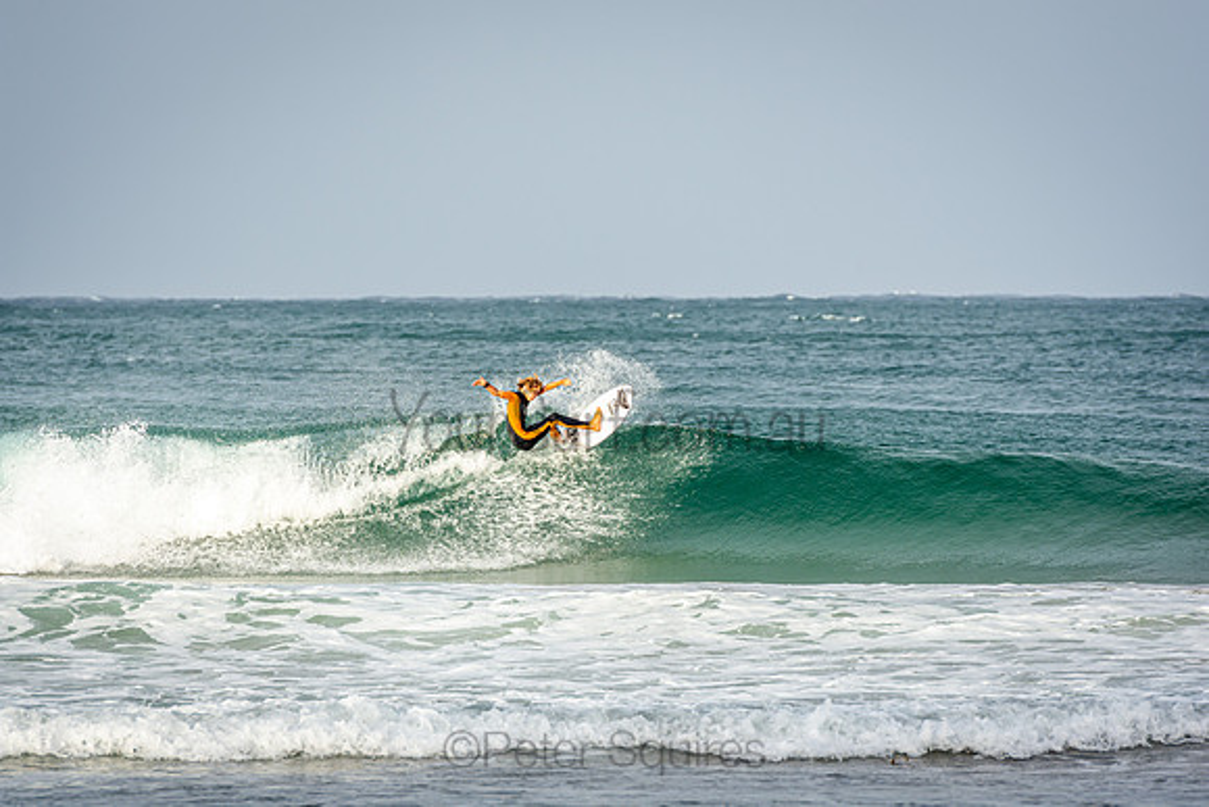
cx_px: 604
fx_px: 10077
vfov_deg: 4.6
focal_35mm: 300
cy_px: 404
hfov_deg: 6.9
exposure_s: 1/1000
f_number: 5.6
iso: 200
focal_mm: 200
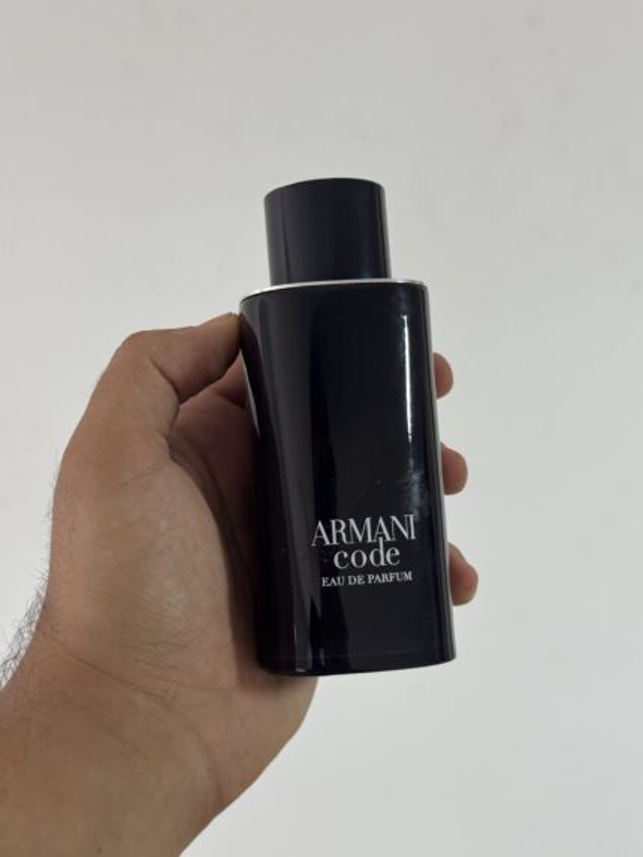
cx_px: 322
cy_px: 428
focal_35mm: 48
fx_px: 1188
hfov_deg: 30.3
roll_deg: +2.6
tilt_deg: -22.6
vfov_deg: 39.6
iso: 125
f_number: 1.78
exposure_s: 1/50
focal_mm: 6.76
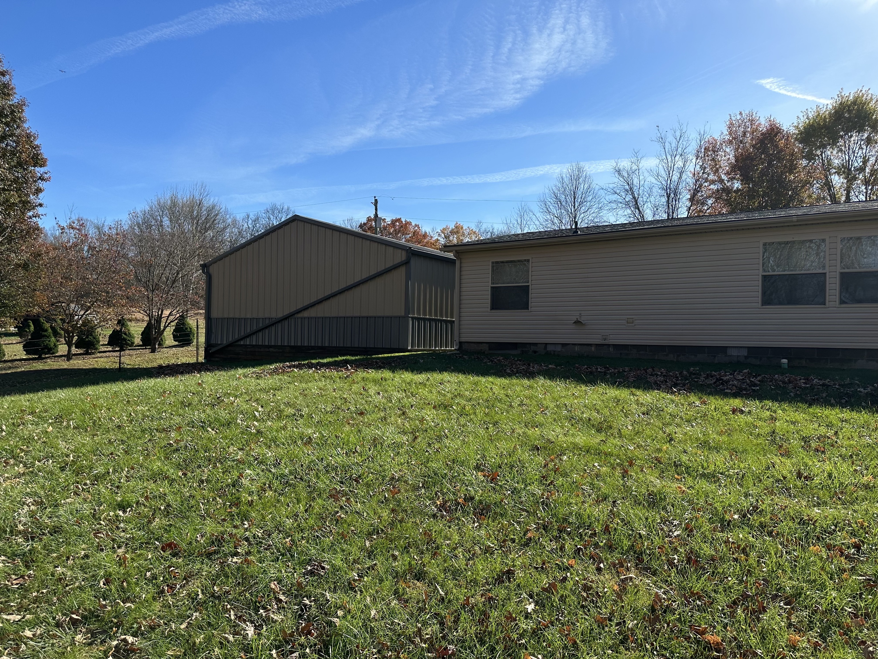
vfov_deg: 56.8
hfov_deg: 71.6
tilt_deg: +0.6
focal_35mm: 24
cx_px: 439
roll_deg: -1.0
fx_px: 609
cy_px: 330
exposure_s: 1/4348
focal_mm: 6.86
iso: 80
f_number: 1.78
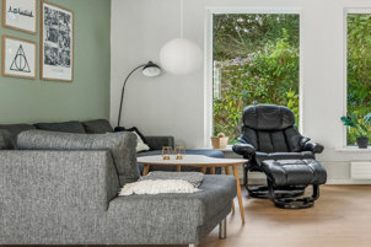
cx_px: 344
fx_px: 463
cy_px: 100
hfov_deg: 39.9
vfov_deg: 29.8
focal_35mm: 45
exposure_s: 1/10
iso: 400
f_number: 13
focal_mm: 17
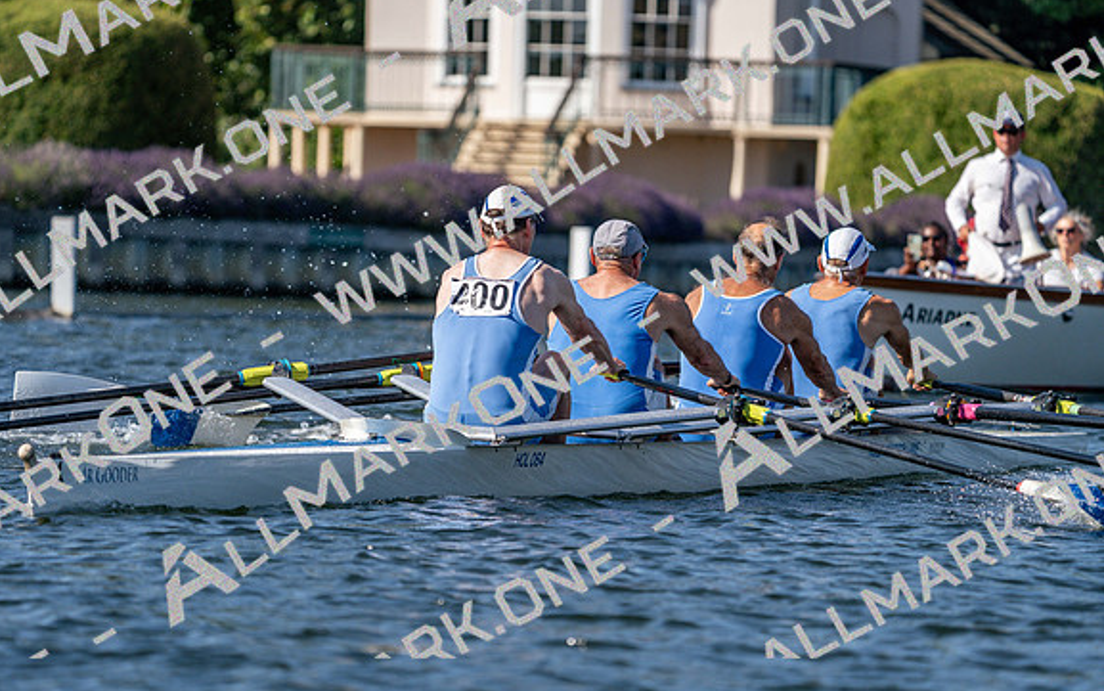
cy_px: 330
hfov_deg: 7.1
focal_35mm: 296
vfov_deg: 4.4
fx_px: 8909
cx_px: 551
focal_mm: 289
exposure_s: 1/1600
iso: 200
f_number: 5.6
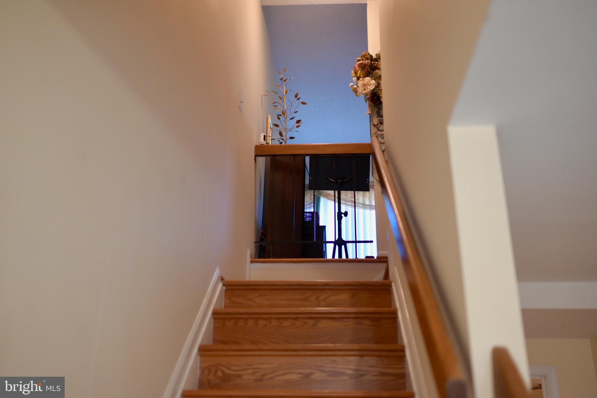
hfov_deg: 54.4
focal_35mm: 35
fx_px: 580
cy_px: 199
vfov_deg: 37.8
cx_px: 298
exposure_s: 1/800
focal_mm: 35
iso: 4000
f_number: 1.8
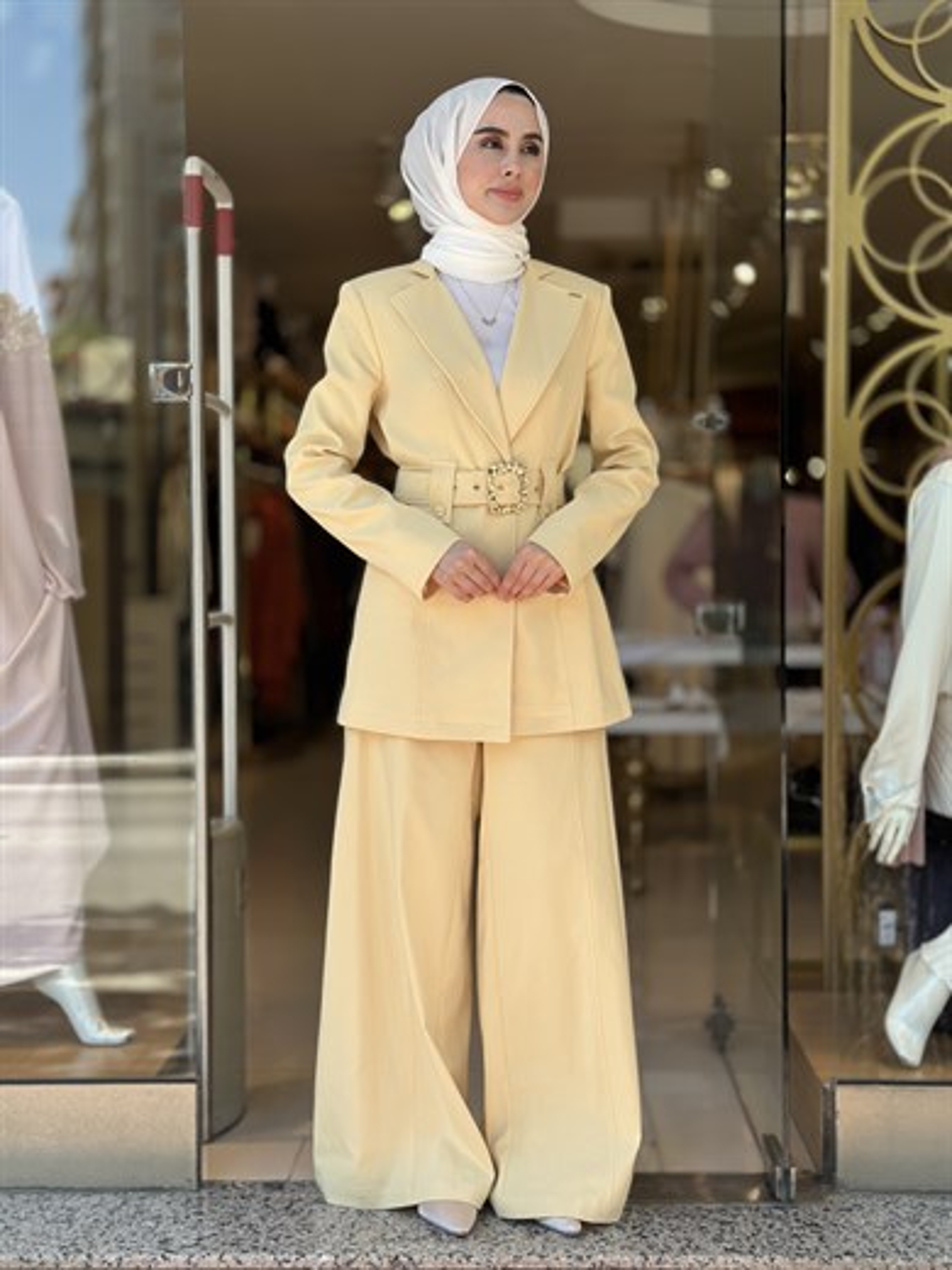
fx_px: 1760
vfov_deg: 39.7
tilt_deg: -3.2
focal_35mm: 48
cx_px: 476
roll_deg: -0.5
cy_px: 635
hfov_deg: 30.3
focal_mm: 6.86
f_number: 1.78
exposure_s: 1/1009
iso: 80
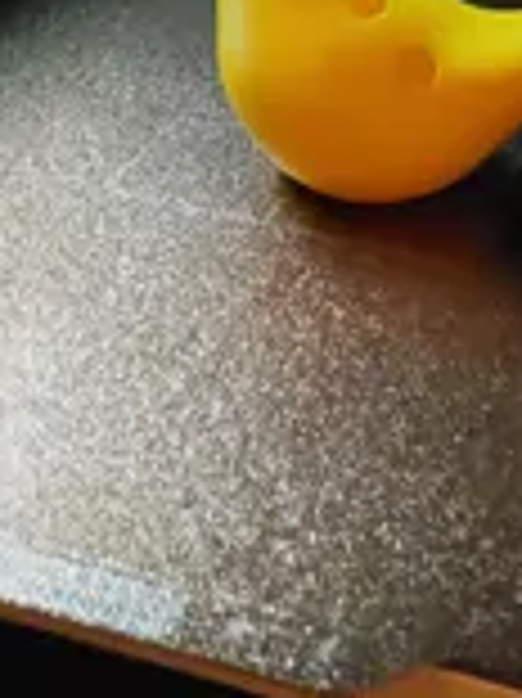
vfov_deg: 28.9
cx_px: 450
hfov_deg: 21.5
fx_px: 1349
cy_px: 266
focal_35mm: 67
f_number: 2
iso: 2500
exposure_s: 1/30
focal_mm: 3.08
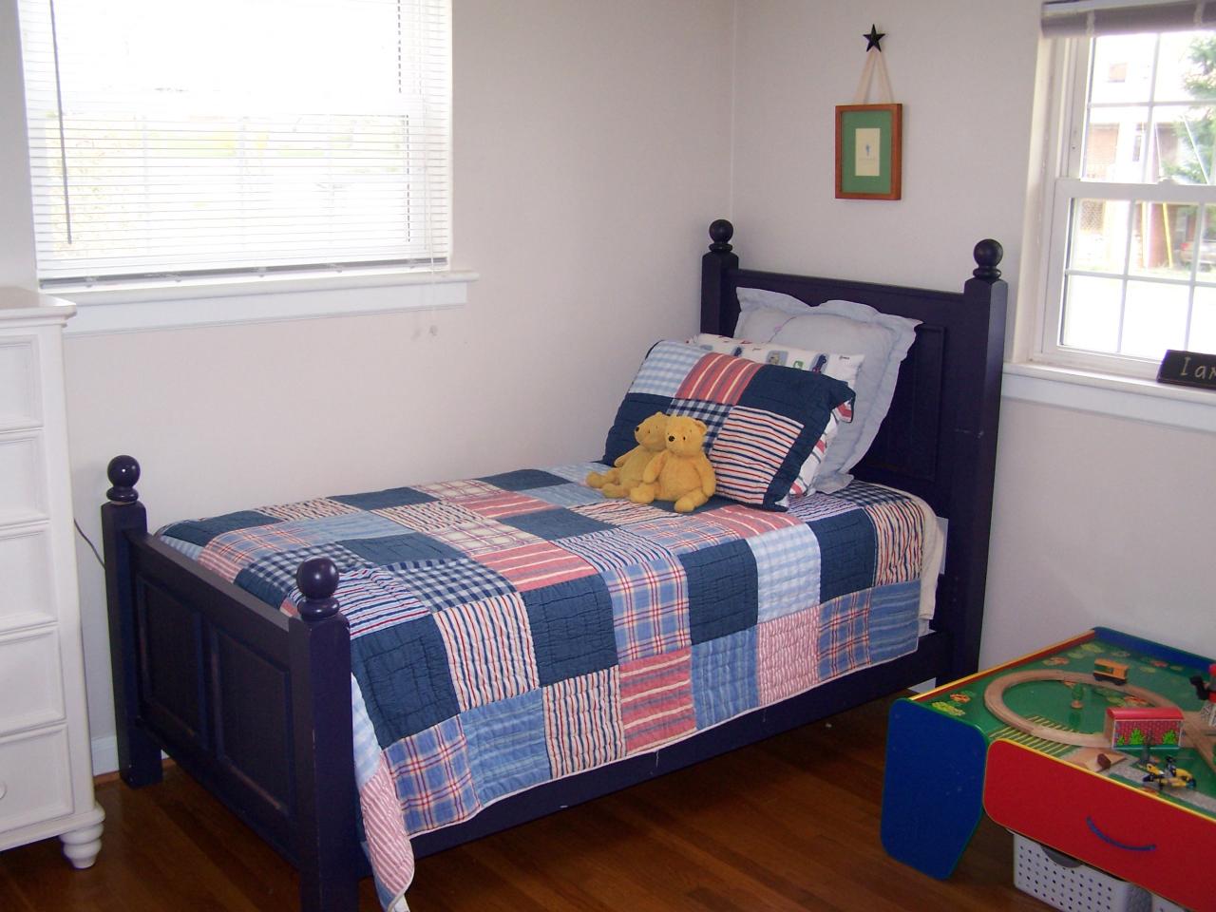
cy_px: 456
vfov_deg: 37.7
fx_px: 1335
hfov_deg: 49.0
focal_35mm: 38
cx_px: 608
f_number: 2.8
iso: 140
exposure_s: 1/60
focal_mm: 6.3
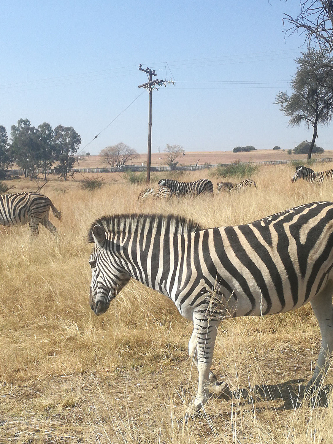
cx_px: 157
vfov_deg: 50.1
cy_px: 235
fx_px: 475
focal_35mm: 37
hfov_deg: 38.7
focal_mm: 3.79
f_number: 2
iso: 50
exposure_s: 1/825
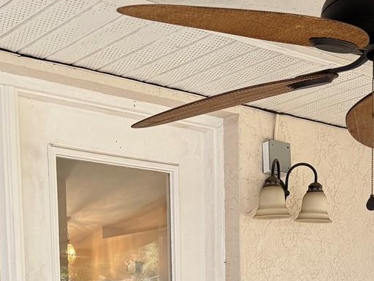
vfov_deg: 17.8
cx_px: 187
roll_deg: +0.8
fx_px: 821
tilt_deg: -4.0
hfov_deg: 25.7
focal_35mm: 76
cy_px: 390
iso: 200
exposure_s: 1/181
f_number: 1.78
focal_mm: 6.76
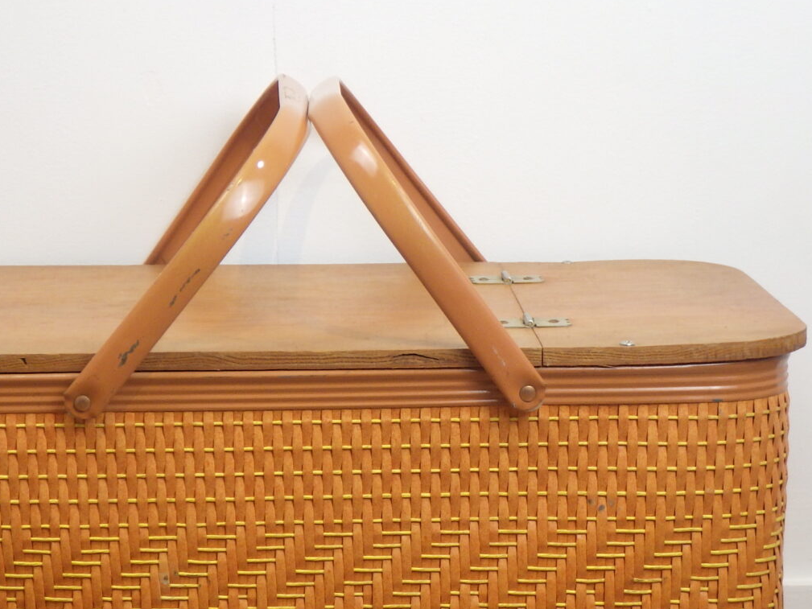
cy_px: 414
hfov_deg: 20.2
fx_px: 2276
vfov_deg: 15.2
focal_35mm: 97
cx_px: 303
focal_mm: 9.1
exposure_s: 1/13
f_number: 4.4
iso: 125
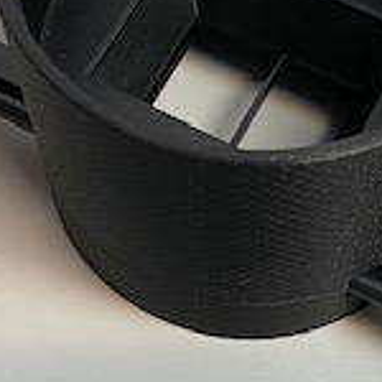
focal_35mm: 98
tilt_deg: -61.3
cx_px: 229
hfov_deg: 17.7
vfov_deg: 17.7
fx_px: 1224
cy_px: 125
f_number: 1.8
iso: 100
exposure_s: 1/50
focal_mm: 4.25
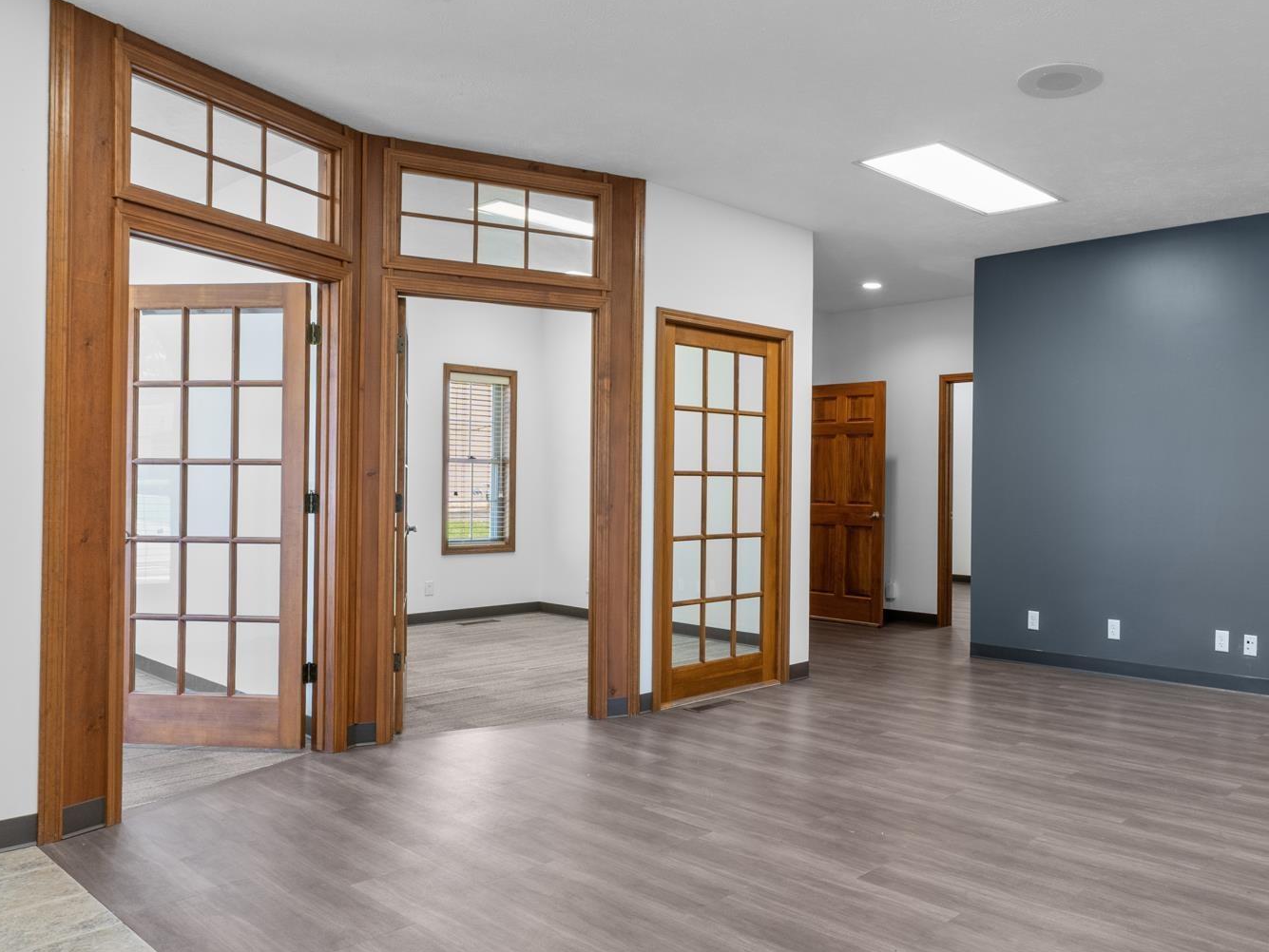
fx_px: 990
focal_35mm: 27
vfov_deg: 51.4
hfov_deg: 63.7
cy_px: 476
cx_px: 845
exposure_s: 1/2
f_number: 9
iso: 200
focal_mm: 10
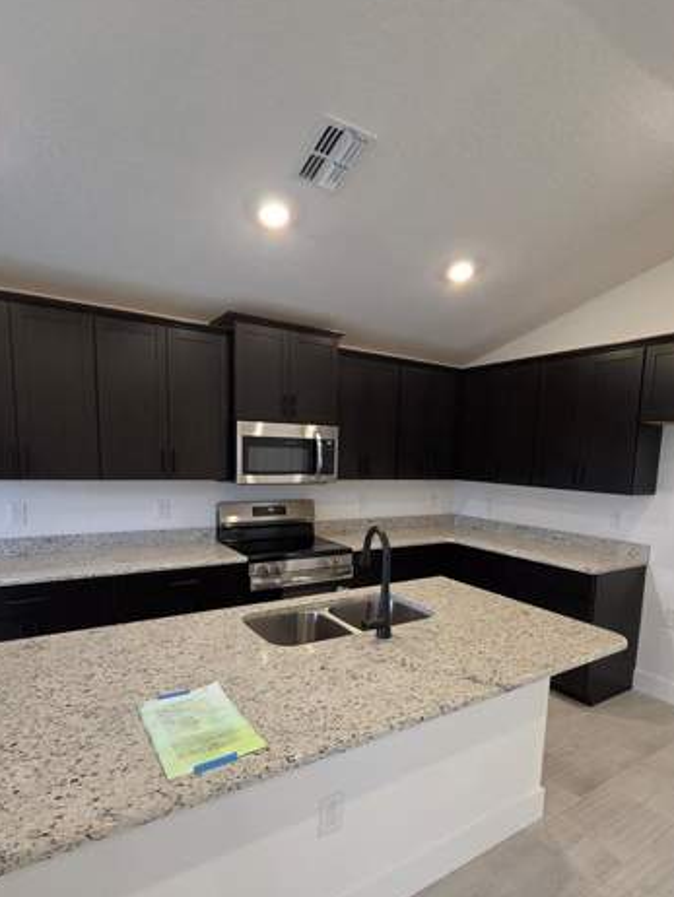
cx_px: 361
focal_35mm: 18
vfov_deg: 86.8
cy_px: 530
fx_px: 467
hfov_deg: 71.5
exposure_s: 1/120
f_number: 1.9
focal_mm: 2.2
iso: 250
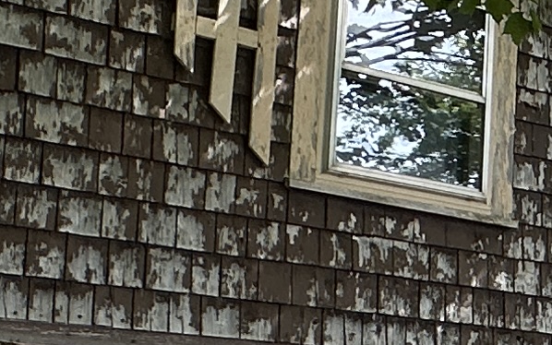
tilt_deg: +8.3
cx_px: 1108
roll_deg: +1.0
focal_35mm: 100
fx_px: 1505
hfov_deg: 16.1
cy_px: 317
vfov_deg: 13.0
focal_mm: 2.22
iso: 40
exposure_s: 1/99
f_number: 2.2
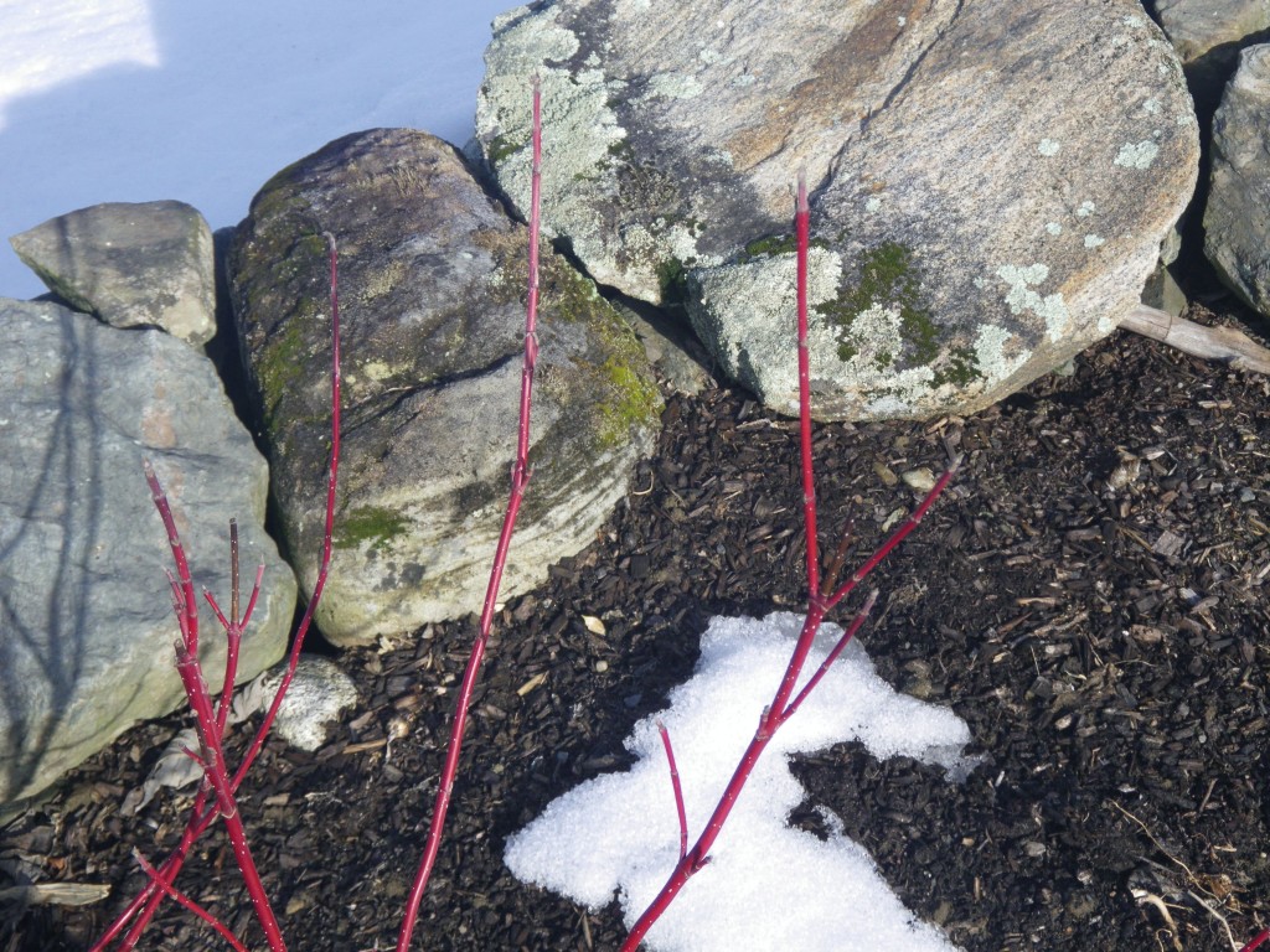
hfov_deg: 31.2
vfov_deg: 23.7
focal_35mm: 62
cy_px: 476
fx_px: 2275
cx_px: 635
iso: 64
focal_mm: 11.1
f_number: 4.6
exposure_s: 1/250
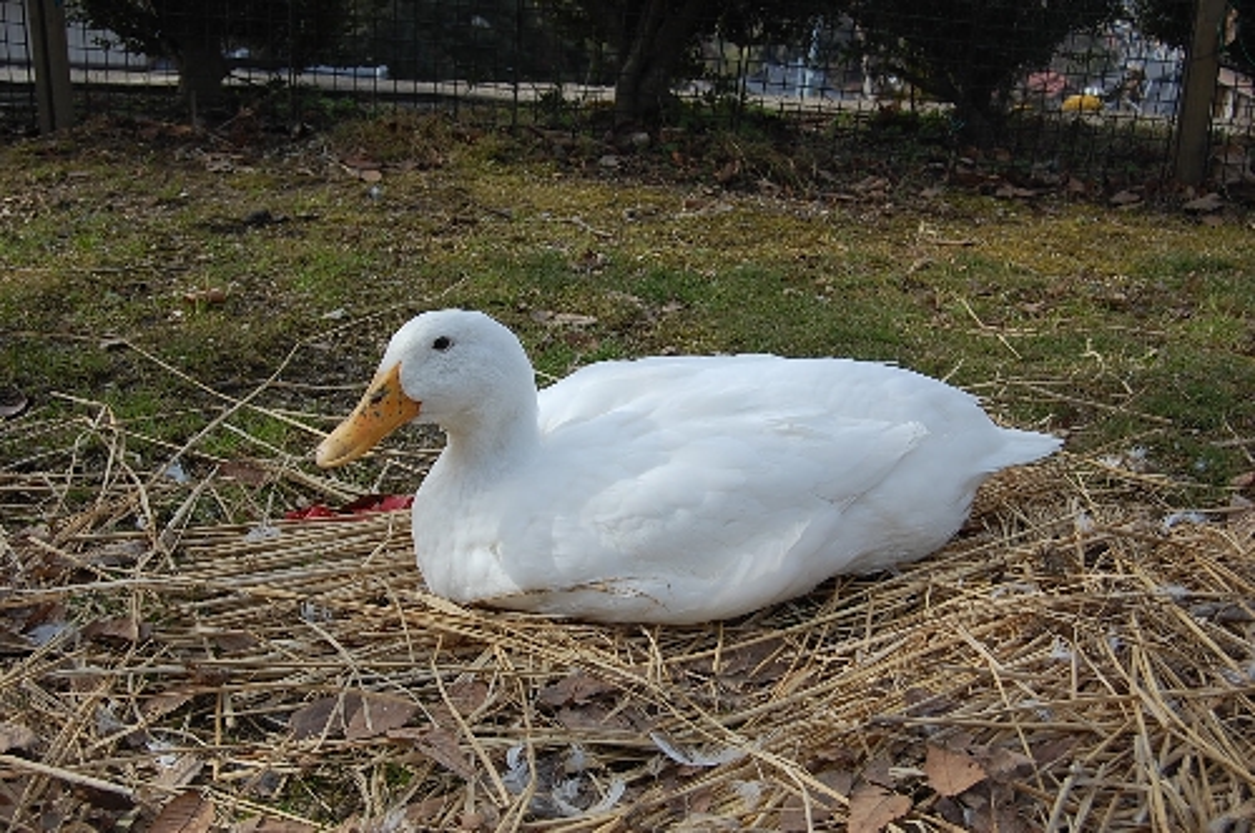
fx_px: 1619
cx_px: 628
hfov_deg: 42.4
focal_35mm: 46
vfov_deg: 28.9
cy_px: 416
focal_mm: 31
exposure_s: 1/250
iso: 200
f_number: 8
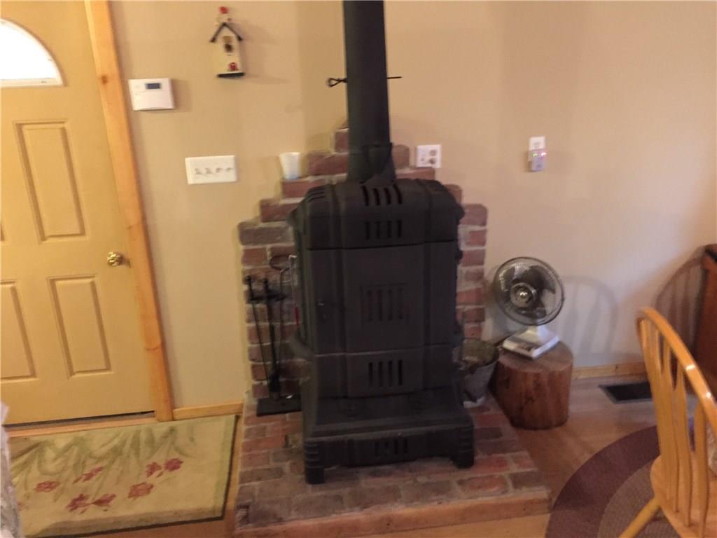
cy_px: 269
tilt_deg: -20.2
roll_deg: +1.2
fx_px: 601
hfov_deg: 61.7
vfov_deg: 48.2
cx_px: 358
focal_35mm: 29
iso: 500
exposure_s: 1/15
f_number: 2.2
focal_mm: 4.15
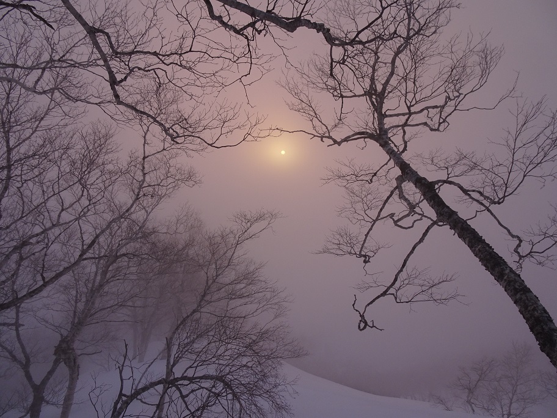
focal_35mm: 24
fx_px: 386
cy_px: 209
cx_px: 278
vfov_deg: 56.8
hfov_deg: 71.6
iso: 80
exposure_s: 1/200
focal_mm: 4.1
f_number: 3.5
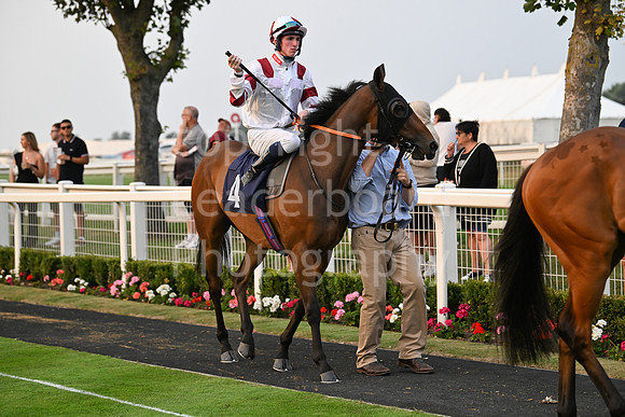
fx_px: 1823
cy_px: 208
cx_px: 312
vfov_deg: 13.0
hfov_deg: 19.5
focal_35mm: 105
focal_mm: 105
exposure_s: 1/1000
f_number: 4
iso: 1600
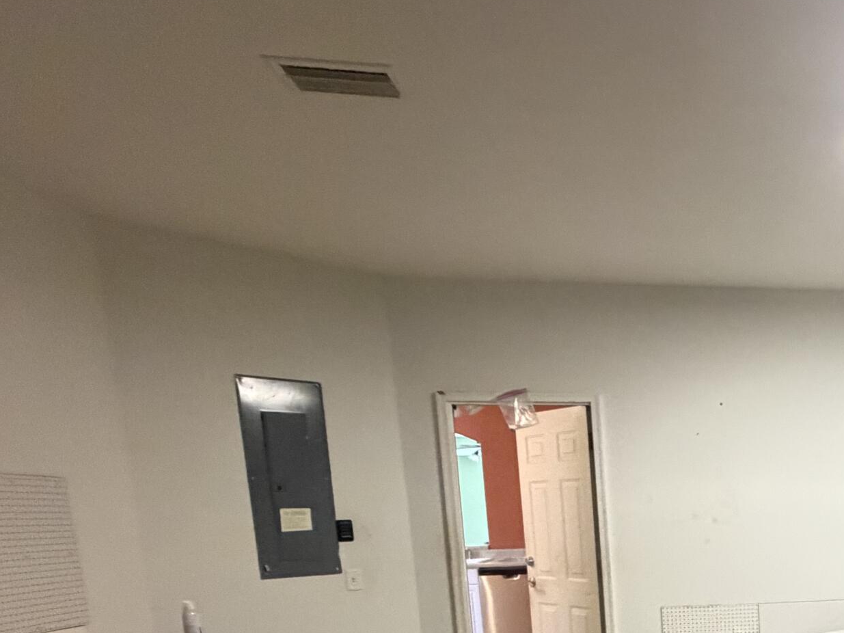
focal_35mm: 34
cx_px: 849
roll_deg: +0.8
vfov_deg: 37.5
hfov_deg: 45.3
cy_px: 628
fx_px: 829
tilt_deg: -7.3
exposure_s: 1/60
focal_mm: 2.22
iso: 640
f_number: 2.2
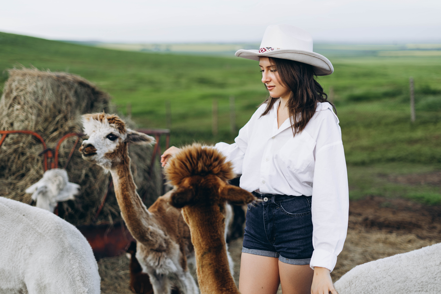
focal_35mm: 50
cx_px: 220
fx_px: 612
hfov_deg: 39.6
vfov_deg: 27.0
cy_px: 147
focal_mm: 50
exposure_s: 1/160
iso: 50
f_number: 1.8
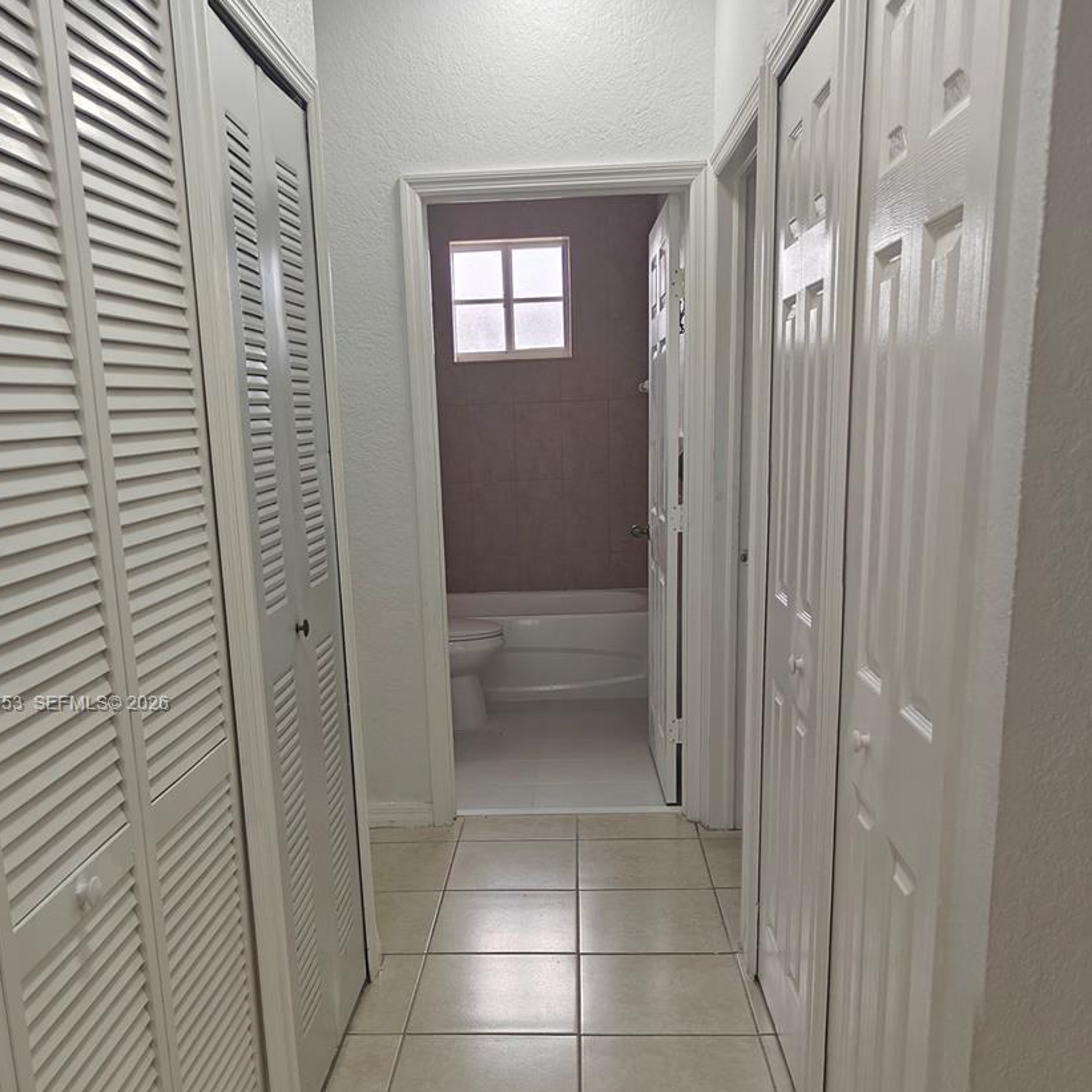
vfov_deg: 51.8
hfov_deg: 52.5
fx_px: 1106
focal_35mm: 31
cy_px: 705
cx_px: 521
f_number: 1.8
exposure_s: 1/144
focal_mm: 5.59
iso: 50
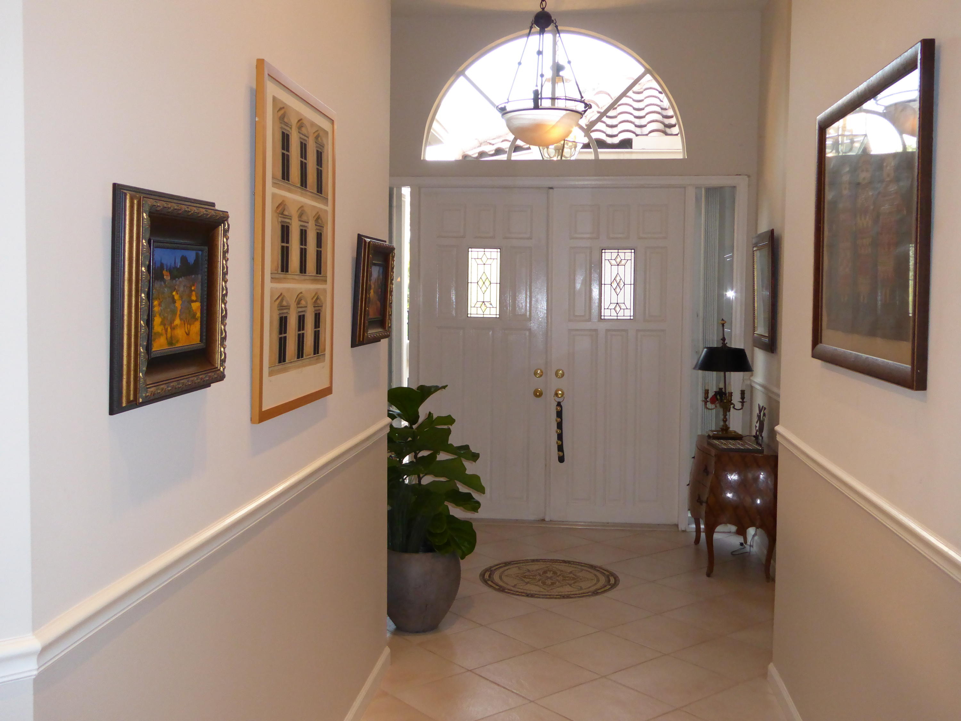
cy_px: 360
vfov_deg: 39.7
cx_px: 480
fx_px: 999
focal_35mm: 36
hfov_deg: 51.4
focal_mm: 6.3
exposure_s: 1/60
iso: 500
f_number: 3.7
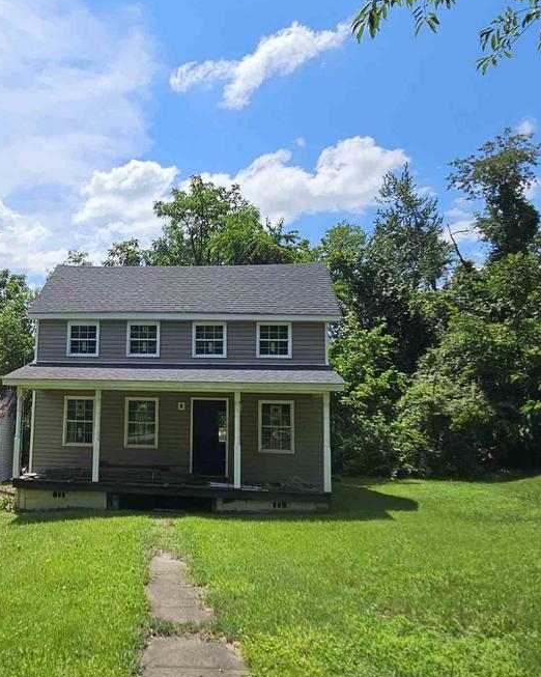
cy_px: 346
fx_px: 561
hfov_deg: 49.2
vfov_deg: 62.2
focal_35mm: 28
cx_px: 127
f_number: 2.2
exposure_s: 1/3291
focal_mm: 2.2
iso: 50
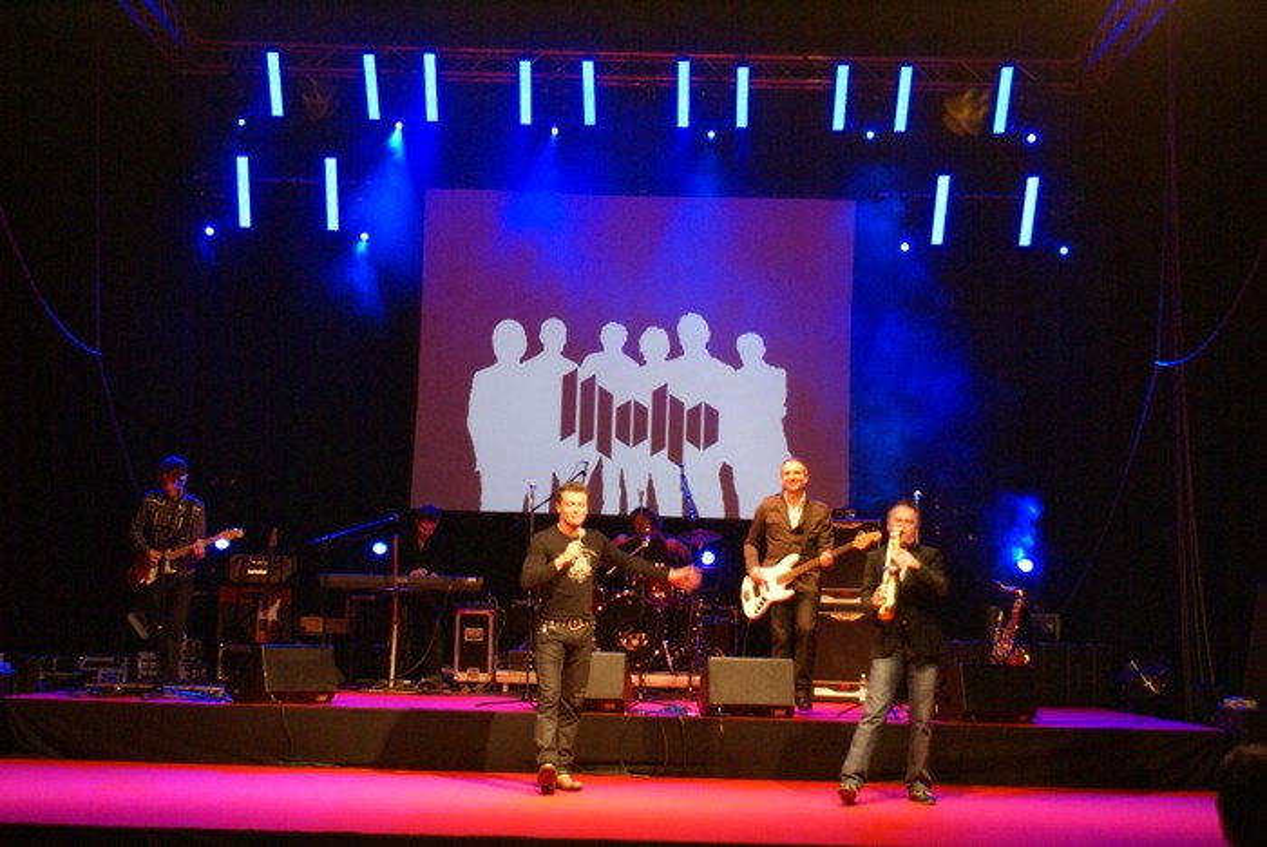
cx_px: 634
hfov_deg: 37.8
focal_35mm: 52
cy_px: 424
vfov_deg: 25.8
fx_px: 1849
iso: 800
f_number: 5.6
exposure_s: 1/30
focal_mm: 35
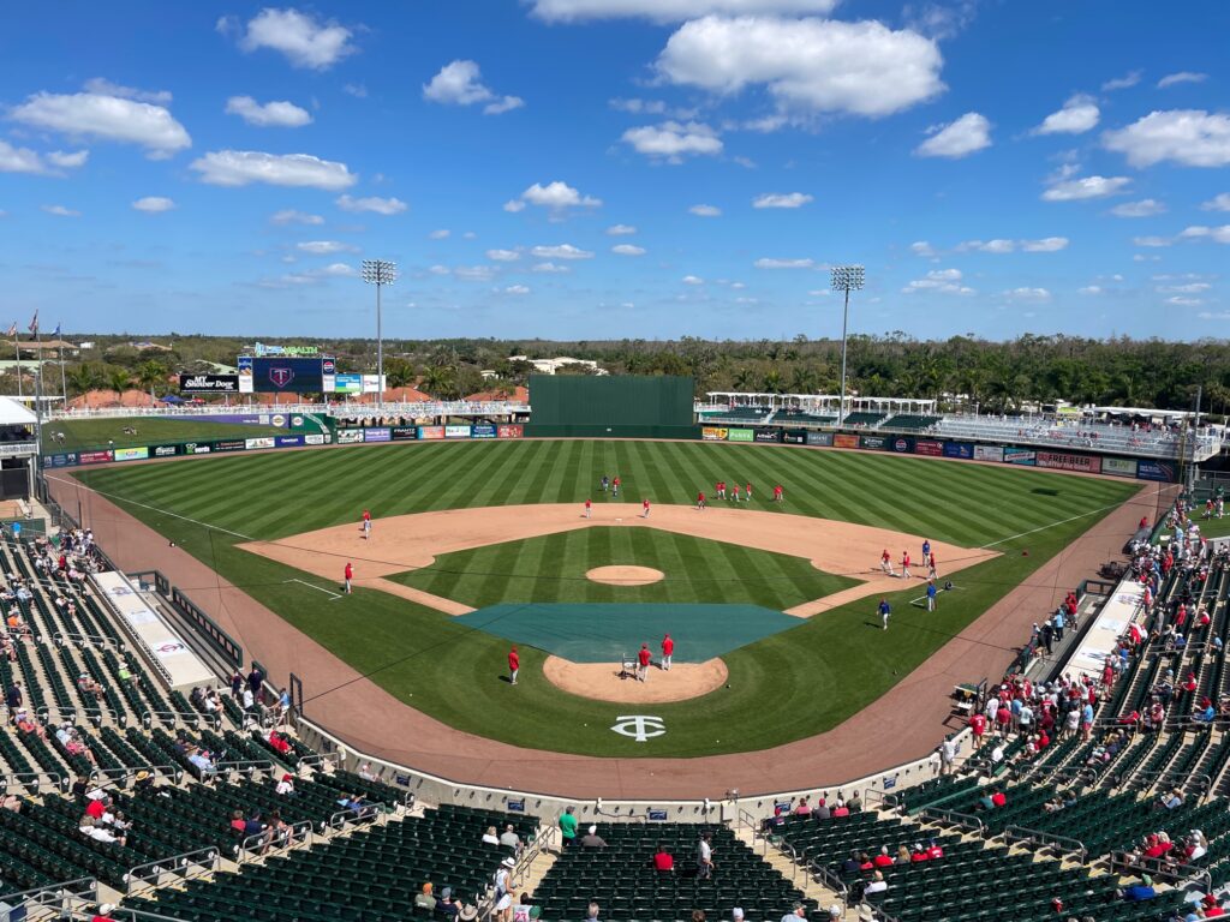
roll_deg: -0.5
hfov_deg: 67.3
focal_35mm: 26
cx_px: 615
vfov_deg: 53.1
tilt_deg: -7.6
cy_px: 461
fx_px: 924
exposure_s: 1/4464
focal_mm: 4.2
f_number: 1.6
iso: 32
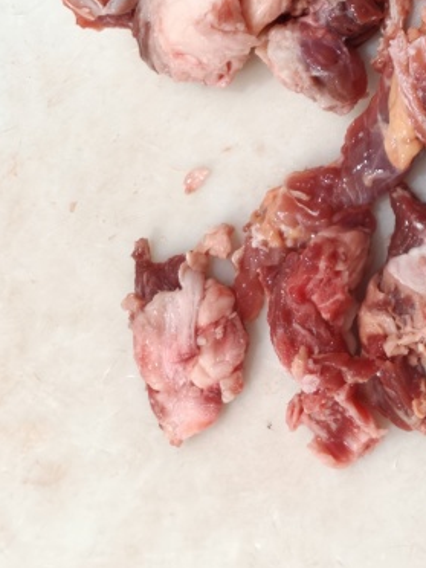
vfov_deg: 24.5
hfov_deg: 20.0
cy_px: -221
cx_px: 585
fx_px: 1083
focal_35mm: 66
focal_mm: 6.06
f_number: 1.6
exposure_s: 1/50
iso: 400
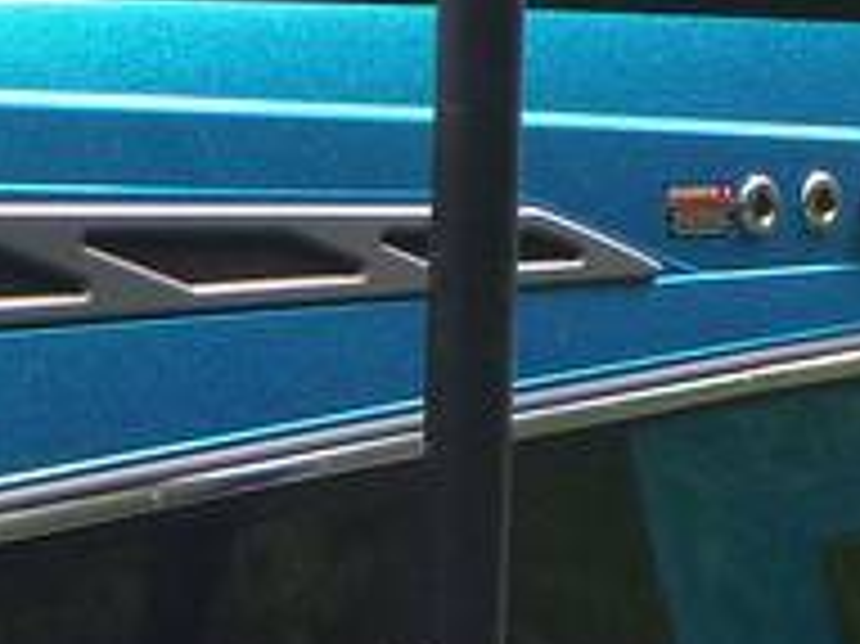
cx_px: 428
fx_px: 3774
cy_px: -198
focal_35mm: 152
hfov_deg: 13.0
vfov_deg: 9.6
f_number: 4.1
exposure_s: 1/100
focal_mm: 5.2
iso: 160
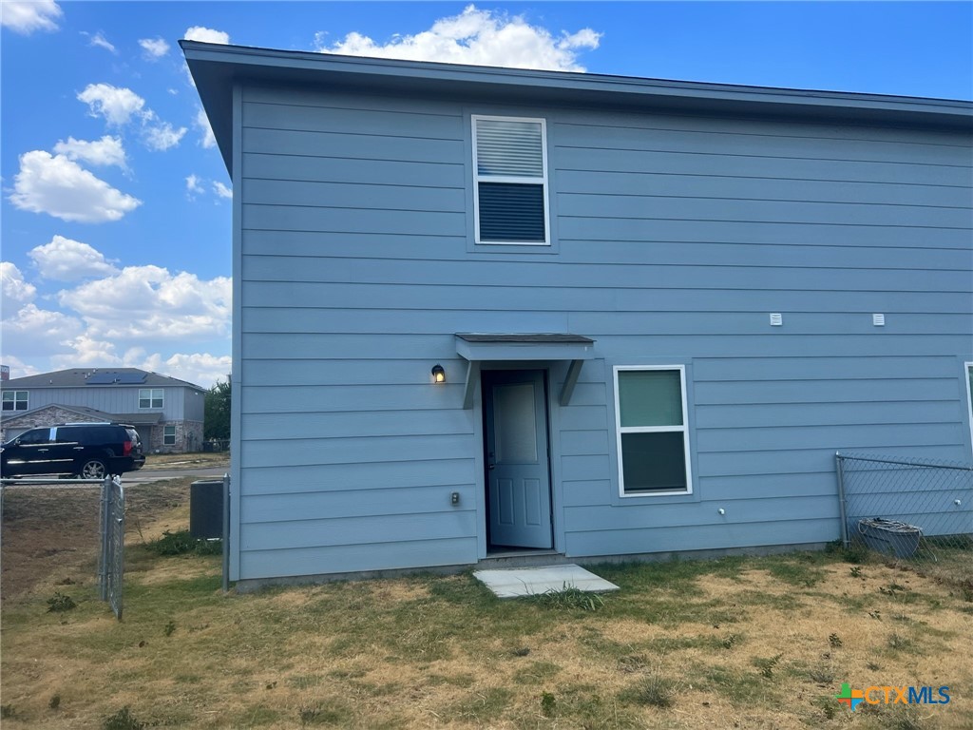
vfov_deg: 53.1
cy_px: 365
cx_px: 486
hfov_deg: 67.3
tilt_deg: +7.1
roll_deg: +1.5
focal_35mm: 26
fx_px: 731
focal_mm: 5.7
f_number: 1.5
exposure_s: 1/3257
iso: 50
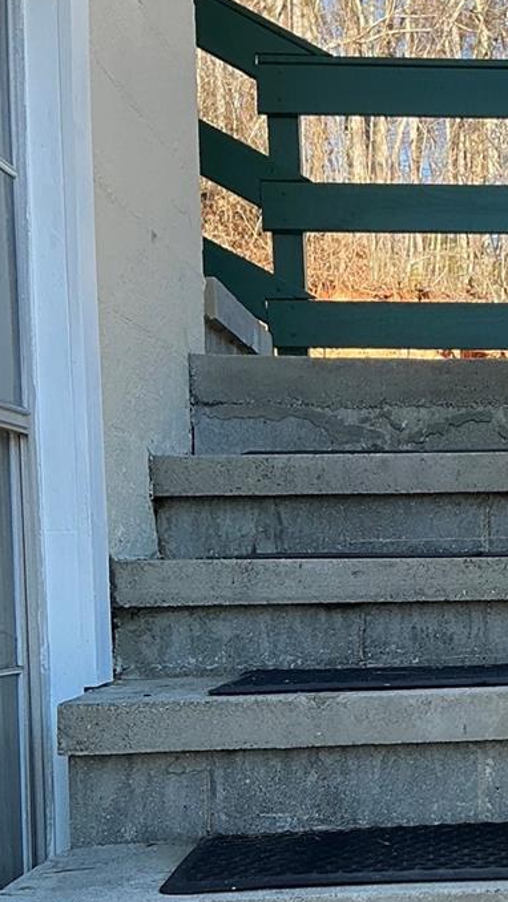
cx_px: 605
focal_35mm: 69
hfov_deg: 16.8
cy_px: 685
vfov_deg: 30.0
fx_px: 1652
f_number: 1.8
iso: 25
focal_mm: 3
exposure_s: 1/370
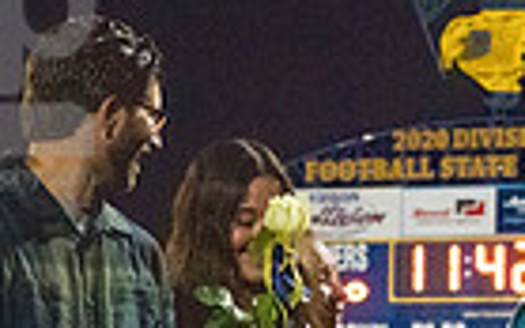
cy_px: 575
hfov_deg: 7.0
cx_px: 517
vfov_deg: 4.4
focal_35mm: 298
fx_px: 4265
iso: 8000
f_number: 5
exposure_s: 1/500
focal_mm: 70
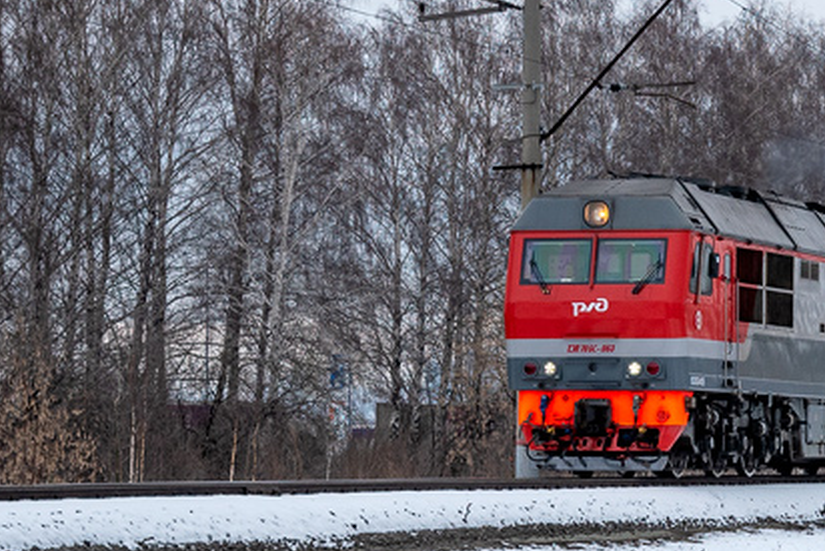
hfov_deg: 11.8
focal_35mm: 170
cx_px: 975
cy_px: 249
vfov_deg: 8.1
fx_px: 3897
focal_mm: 50
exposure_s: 1/500
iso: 200
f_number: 7.1
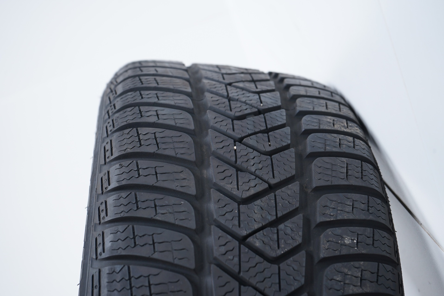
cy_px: 148
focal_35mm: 65
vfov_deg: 20.9
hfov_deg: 31.0
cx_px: 222
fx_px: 801
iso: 250
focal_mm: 65
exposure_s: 1/100
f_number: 7.1
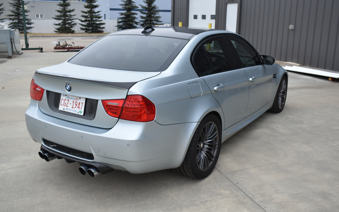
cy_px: 101
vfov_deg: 35.8
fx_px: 328
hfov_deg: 54.6
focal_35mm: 36
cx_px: 170
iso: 220
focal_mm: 23
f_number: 5.6
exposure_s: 1/40
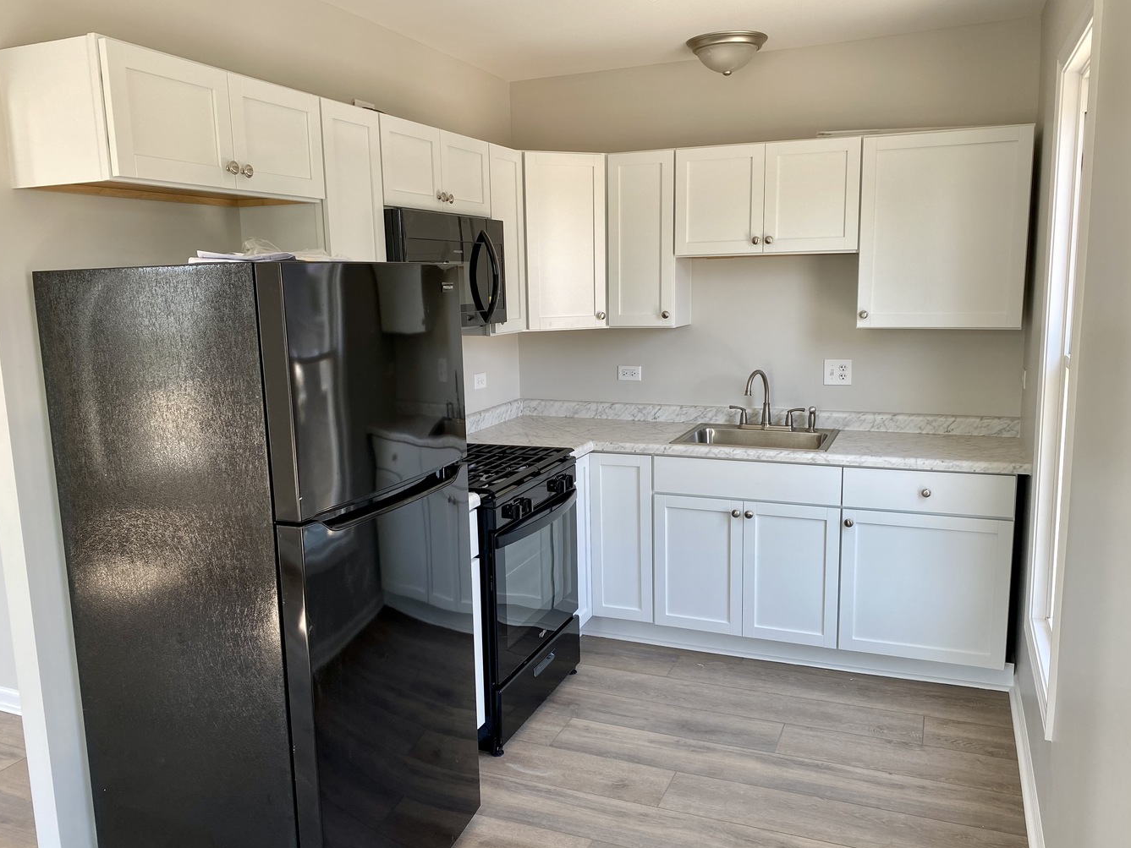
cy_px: 442
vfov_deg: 49.7
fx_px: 915
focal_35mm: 28
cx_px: 558
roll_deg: +0.4
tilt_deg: -11.0
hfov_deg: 63.4
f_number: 1.8
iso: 50
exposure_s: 1/122
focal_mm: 4.25
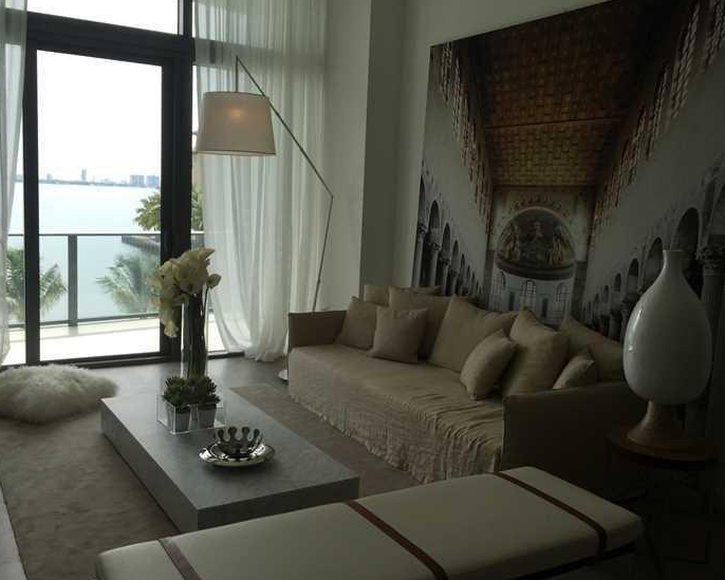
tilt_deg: -6.9
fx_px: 708
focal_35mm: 33
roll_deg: -2.8
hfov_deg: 54.2
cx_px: 367
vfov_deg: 44.5
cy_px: 281
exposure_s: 1/719
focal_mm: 4.15
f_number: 2.2
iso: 32
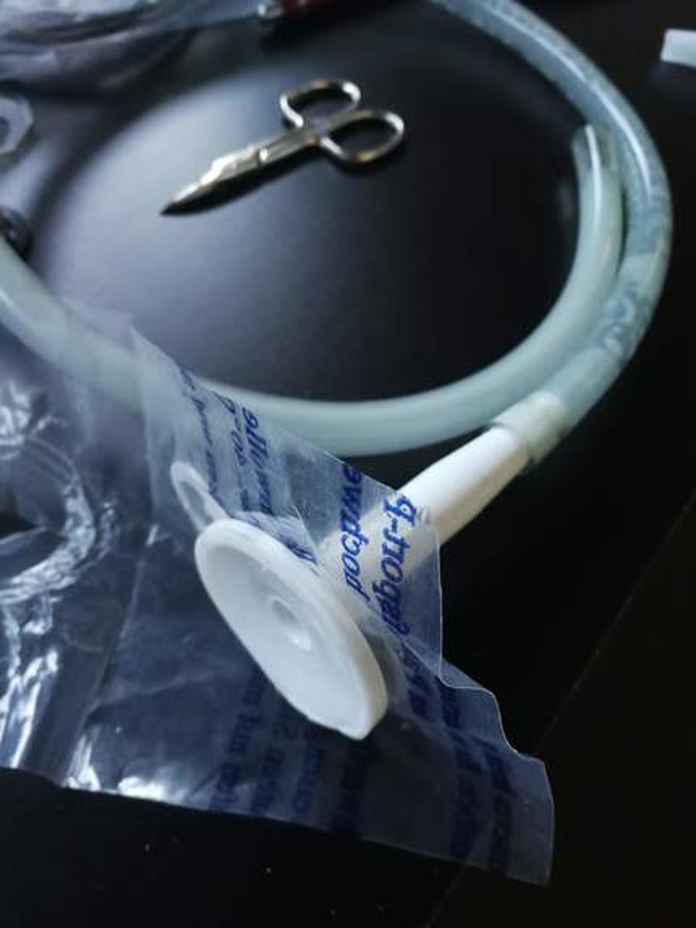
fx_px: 724
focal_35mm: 27
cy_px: 464
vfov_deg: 65.3
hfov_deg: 51.4
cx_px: 348
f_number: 2.2
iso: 320
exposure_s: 1/33.3
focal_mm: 3.95
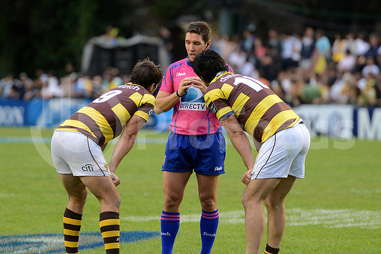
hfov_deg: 7.6
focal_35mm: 270
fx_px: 2858
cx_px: 190
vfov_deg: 5.1
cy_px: 127
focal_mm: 270
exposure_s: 1/500
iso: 2500
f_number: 4
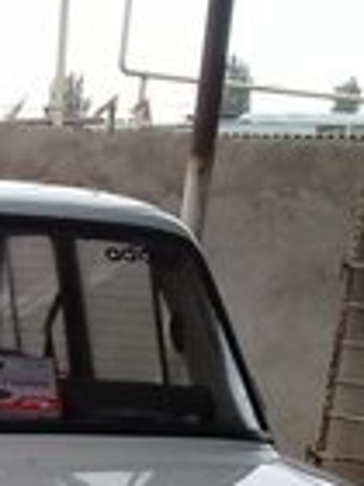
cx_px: -94
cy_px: 604
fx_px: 1542
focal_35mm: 110
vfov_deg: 17.0
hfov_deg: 13.1
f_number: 2.2
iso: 80
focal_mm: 3.3
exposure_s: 1/50
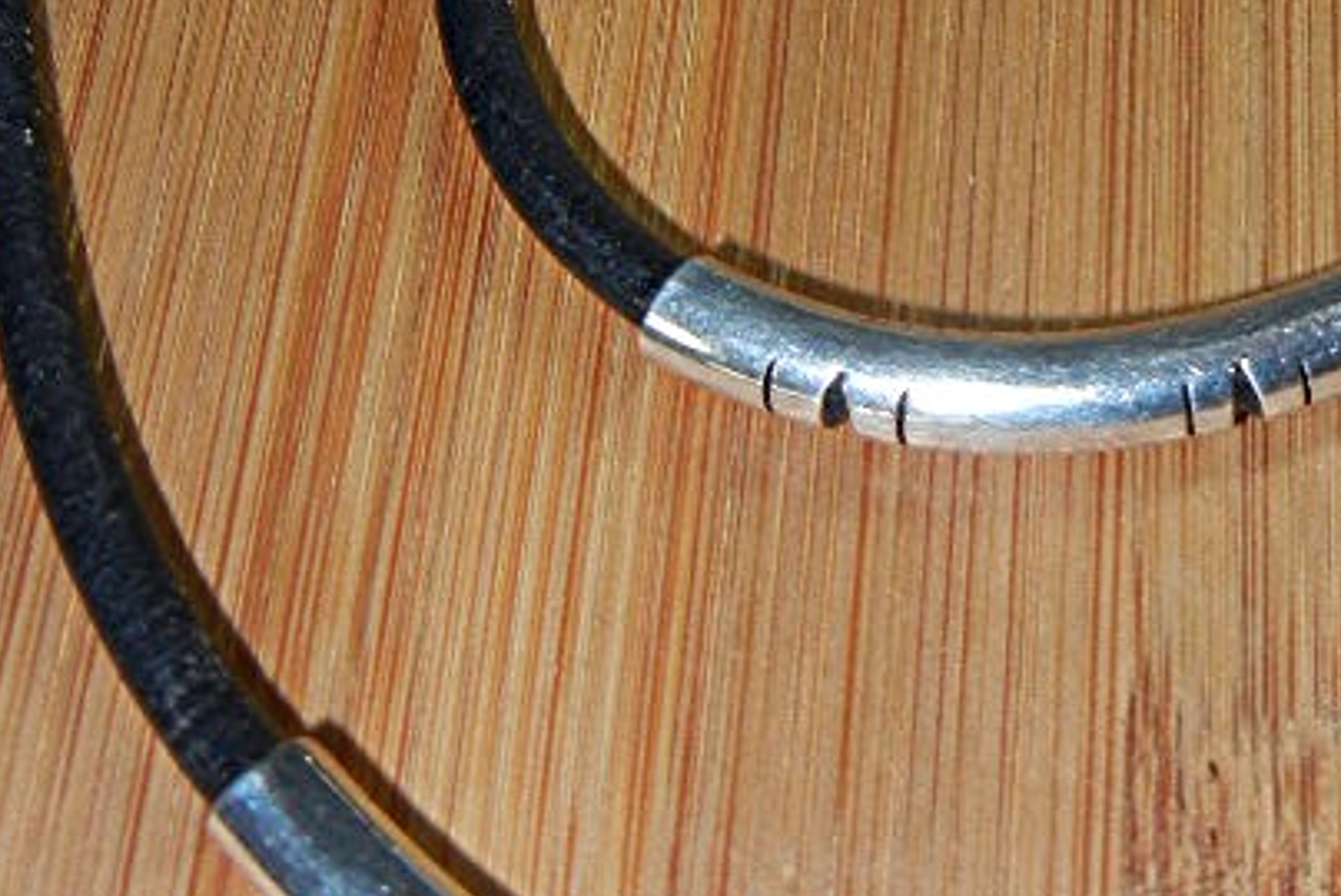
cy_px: -66
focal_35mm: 79
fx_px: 2945
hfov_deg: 25.0
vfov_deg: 16.8
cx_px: 1178
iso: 160
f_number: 7
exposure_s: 1/49.3
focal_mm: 5.4
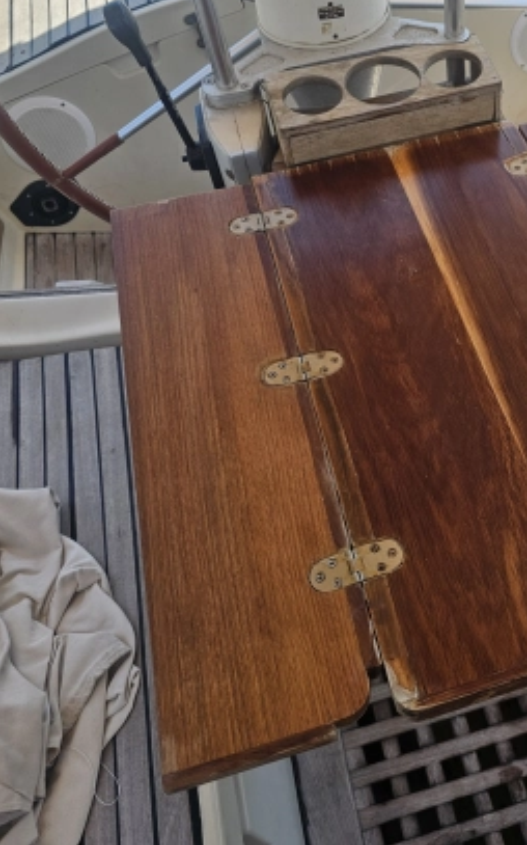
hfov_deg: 36.7
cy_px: 418
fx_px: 759
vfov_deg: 58.2
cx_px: 434
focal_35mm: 33
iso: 20
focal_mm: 6.3
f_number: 1.7
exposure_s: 1/444
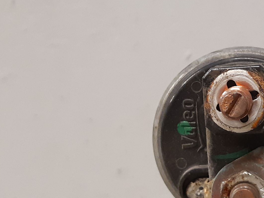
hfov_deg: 35.7
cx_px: 242
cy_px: 135
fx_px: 381
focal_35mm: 50
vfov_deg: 28.9
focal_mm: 3.93
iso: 250
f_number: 1.7
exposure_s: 1/50
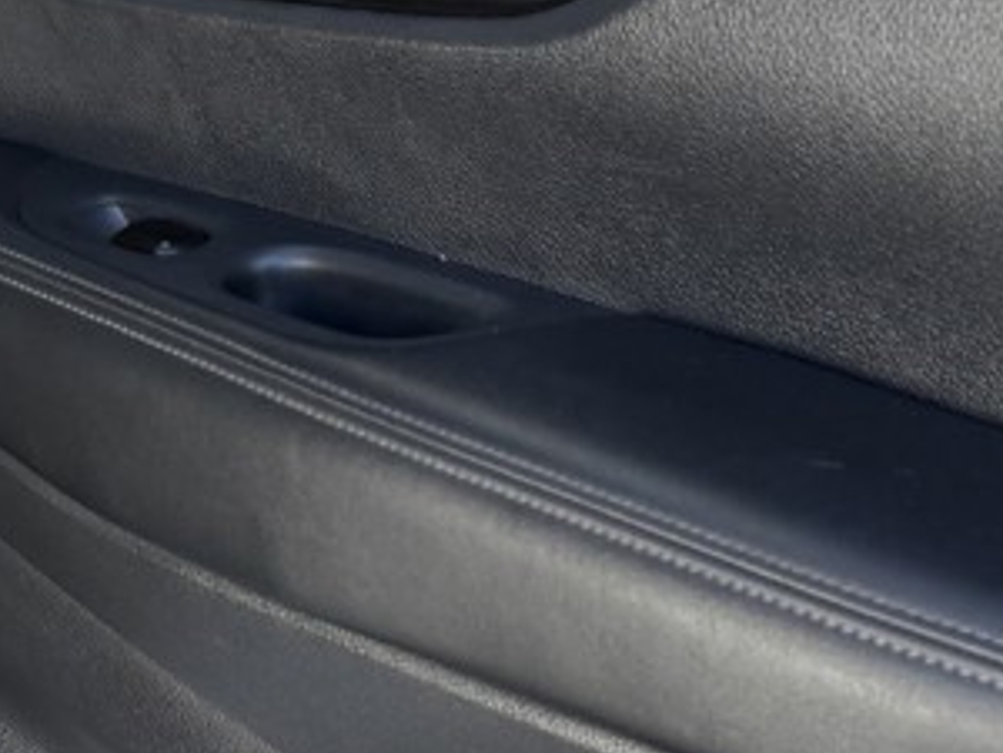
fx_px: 3709
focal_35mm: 128
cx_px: -304
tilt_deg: -19.0
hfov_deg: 14.7
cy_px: 120
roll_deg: +1.7
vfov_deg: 11.5
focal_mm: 6.76
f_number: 1.78
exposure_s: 1/459
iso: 100
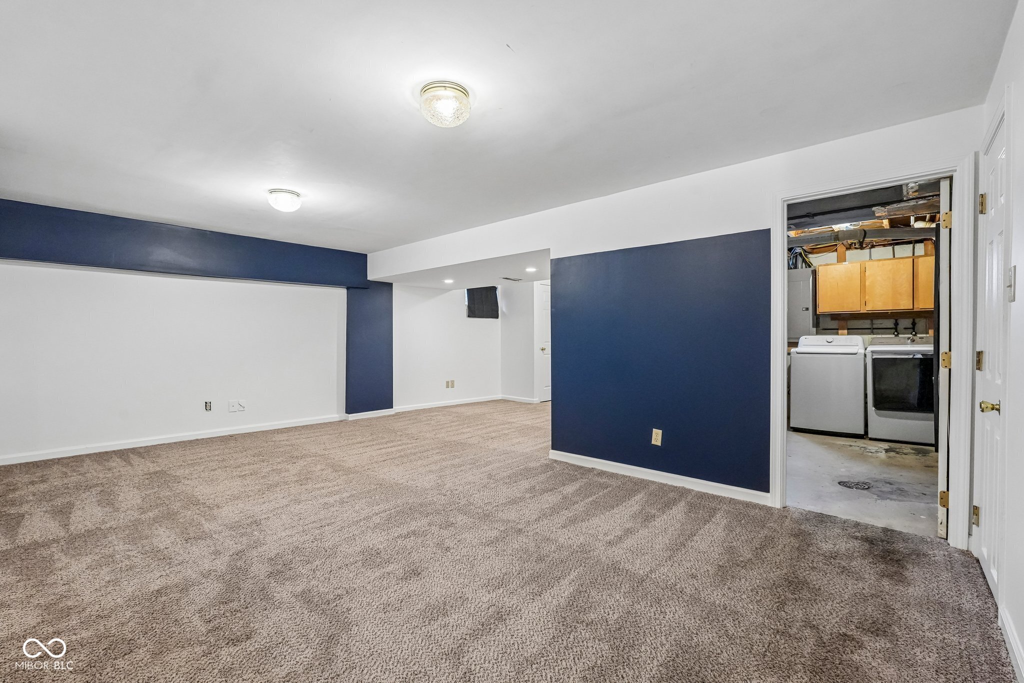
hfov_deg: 96.7
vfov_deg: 73.7
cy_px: 342
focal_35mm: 16
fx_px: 455
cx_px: 512
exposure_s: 1/30
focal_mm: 16
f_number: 8
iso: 4000
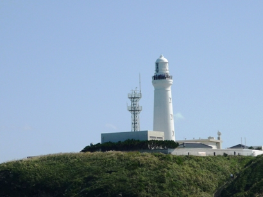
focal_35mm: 160
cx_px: 132
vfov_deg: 9.3
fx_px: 1215
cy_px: 98
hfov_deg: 12.4
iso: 100
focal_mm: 16.5
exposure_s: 1/1000
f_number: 5.1
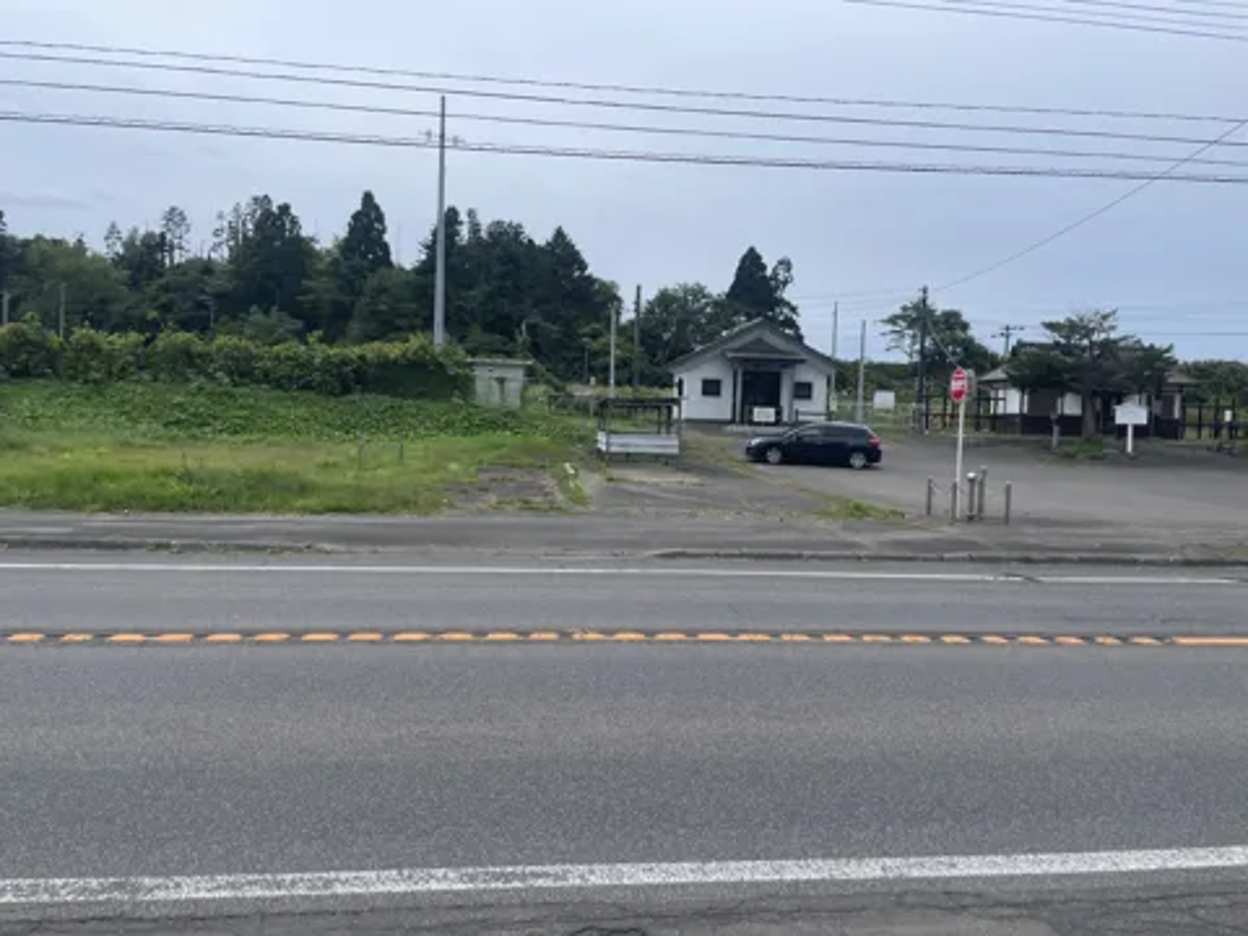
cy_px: 468
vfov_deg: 53.1
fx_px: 937
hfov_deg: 67.3
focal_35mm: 26
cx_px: 624
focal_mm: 4.2
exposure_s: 1/888
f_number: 1.6
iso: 32
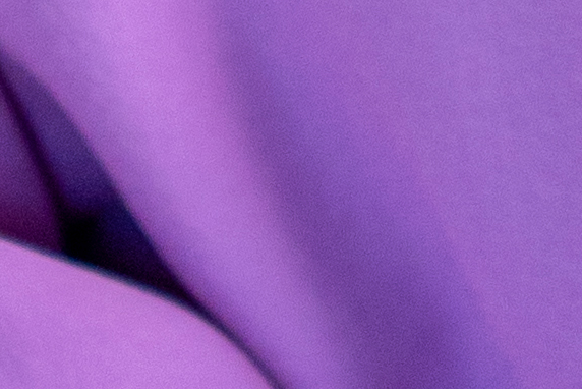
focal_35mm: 891
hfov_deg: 2.3
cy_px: -2291
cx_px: 967
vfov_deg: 1.5
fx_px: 14411
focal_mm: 85
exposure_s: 1/125
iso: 400
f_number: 2
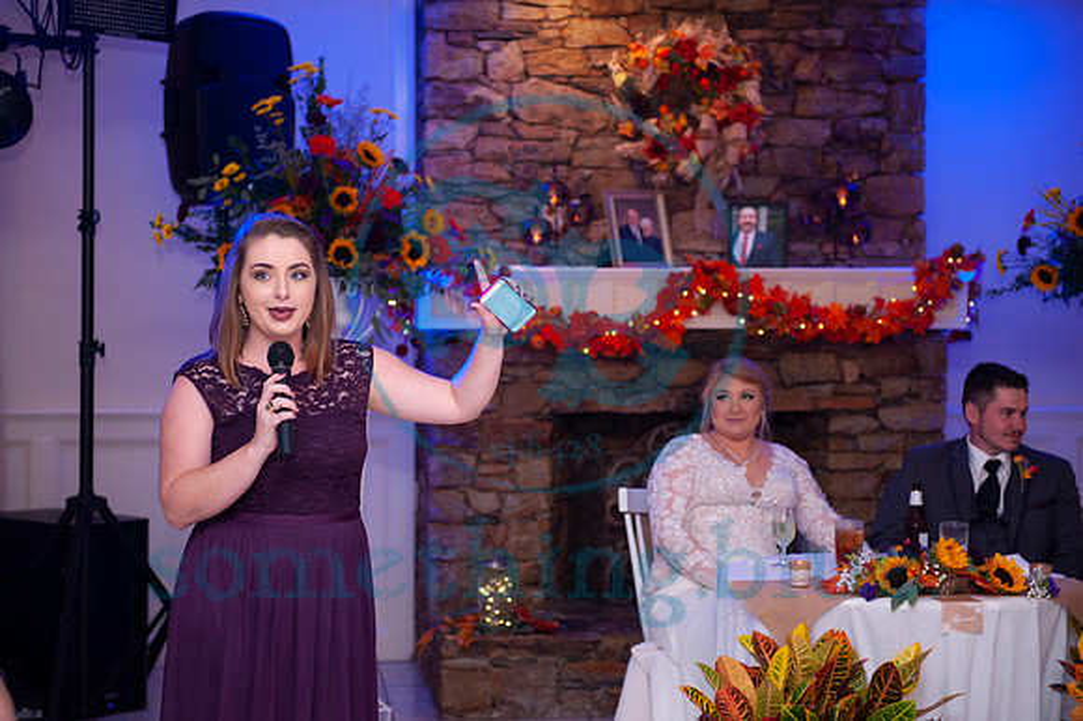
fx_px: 2105
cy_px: 360
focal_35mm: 70
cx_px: 542
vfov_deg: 19.4
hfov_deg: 28.9
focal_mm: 70
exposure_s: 1/160
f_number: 2.8
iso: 1000
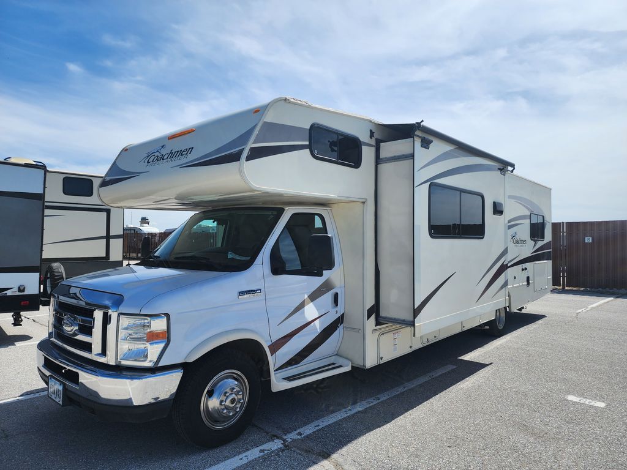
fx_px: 417
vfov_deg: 58.9
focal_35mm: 23
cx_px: 314
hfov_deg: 73.9
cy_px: 235
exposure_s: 1/1628
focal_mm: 6.4
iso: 12
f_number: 1.8
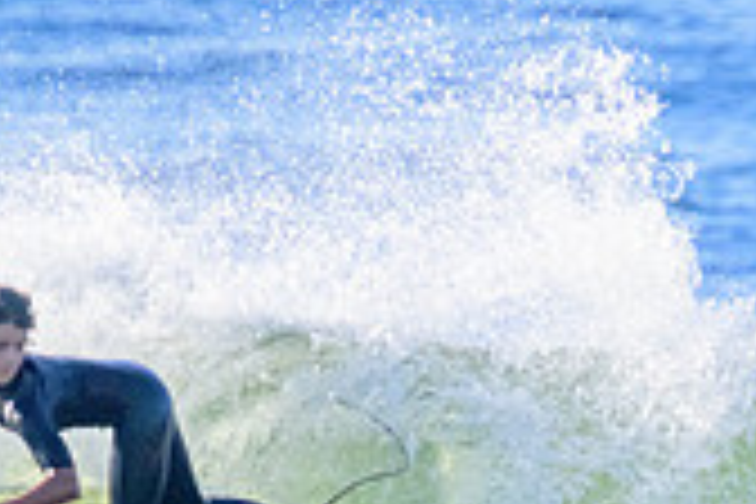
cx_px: 752
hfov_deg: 0.7
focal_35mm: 2760
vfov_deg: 0.5
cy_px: 691
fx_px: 57955
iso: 2200
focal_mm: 800
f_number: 11
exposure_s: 1/2000
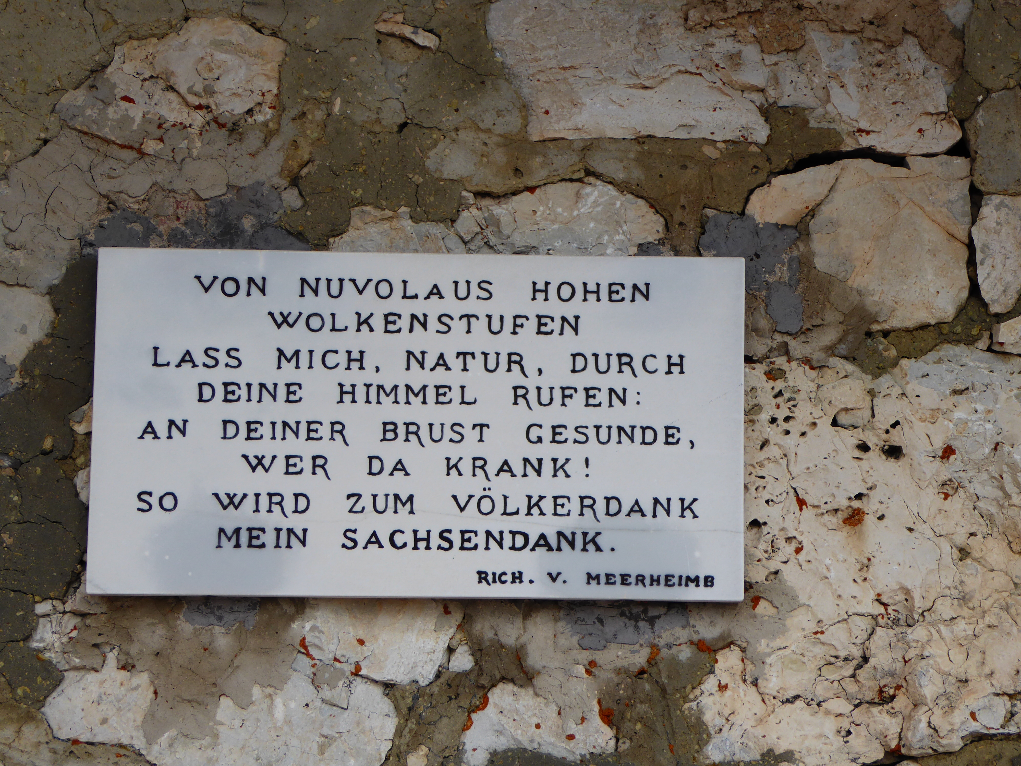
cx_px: 510
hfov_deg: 17.1
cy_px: 383
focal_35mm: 115
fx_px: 3392
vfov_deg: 12.9
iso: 80
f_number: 5.1
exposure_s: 1/400
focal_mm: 20.6
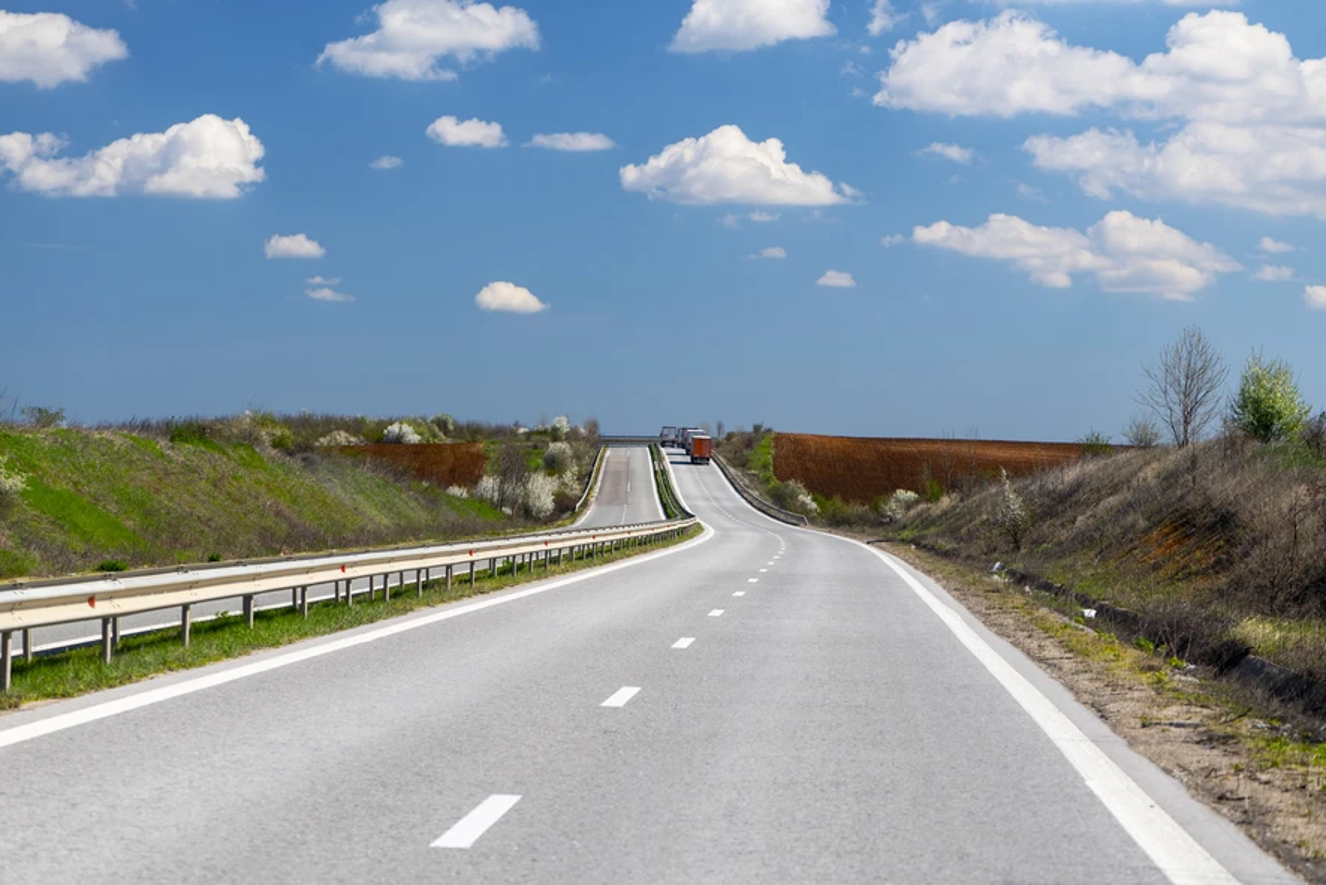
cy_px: 442
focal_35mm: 105
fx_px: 3868
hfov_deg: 19.5
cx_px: 663
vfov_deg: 13.0
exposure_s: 1/640
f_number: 6.3
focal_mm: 105
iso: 400
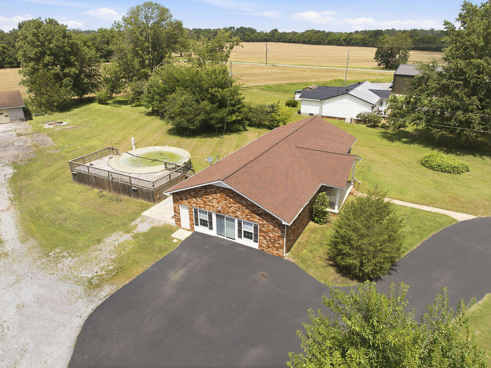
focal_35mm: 24
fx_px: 340
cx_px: 246
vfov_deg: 56.8
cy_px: 184
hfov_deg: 71.6
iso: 100
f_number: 2.8
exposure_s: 1/1000
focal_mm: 12.3
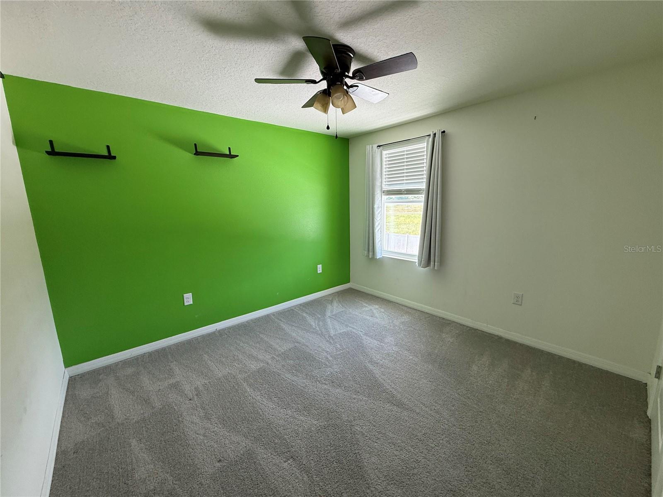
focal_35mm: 14
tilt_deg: -8.6
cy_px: 248
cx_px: 332
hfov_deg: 102.1
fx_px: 268
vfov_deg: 85.7
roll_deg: +0.8
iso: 160
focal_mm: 2.22
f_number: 2.2
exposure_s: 1/99
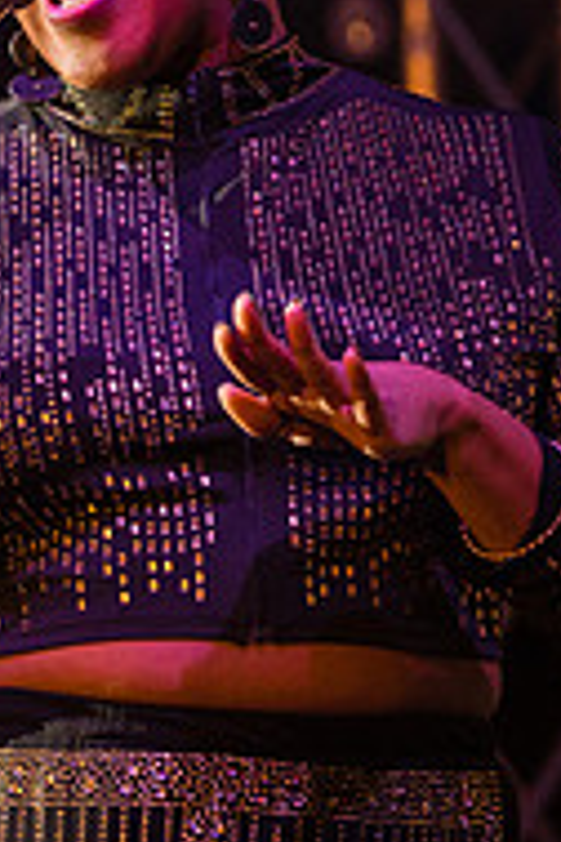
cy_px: 156
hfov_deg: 2.6
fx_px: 12435
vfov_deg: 3.9
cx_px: -218
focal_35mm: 532
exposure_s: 1/250
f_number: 4
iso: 2000
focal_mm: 149
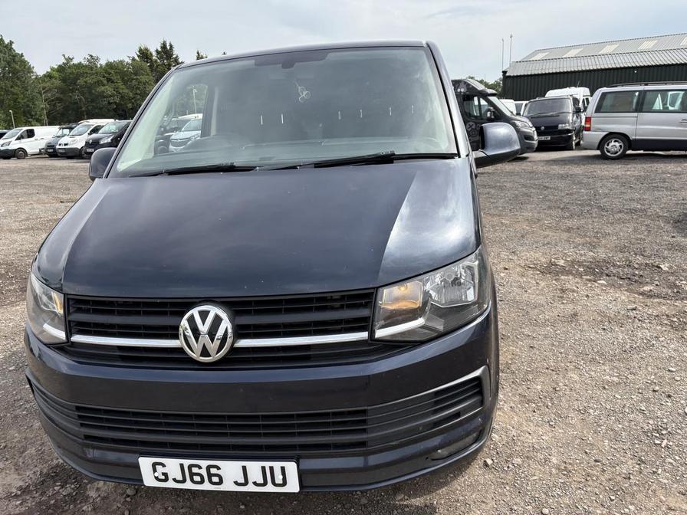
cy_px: 258
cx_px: 344
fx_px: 516
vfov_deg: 53.1
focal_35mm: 26
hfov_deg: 67.3
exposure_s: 1/1953
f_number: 1.6
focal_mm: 5.96
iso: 50
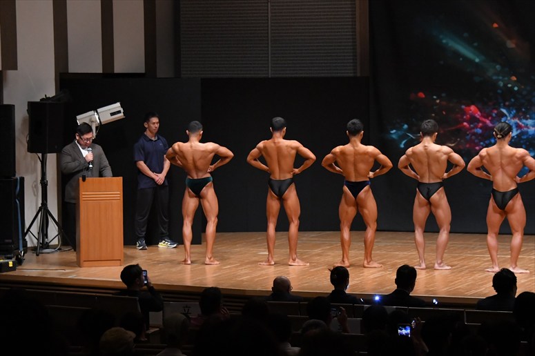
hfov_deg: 14.9
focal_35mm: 138
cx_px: 268
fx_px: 2050
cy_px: 178
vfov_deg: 9.9
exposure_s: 1/400
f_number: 5.6
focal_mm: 92
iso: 6400
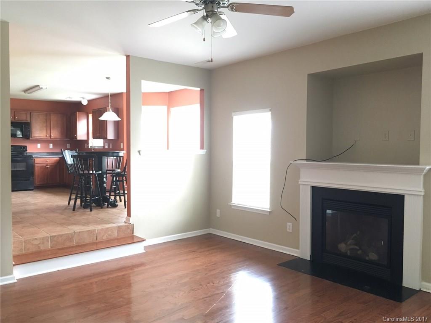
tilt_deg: -2.1
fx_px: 361
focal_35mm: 29
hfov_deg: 61.7
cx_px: 216
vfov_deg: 48.2
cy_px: 162
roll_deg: -0.7
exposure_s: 1/30
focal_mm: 4.15
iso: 160
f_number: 2.2
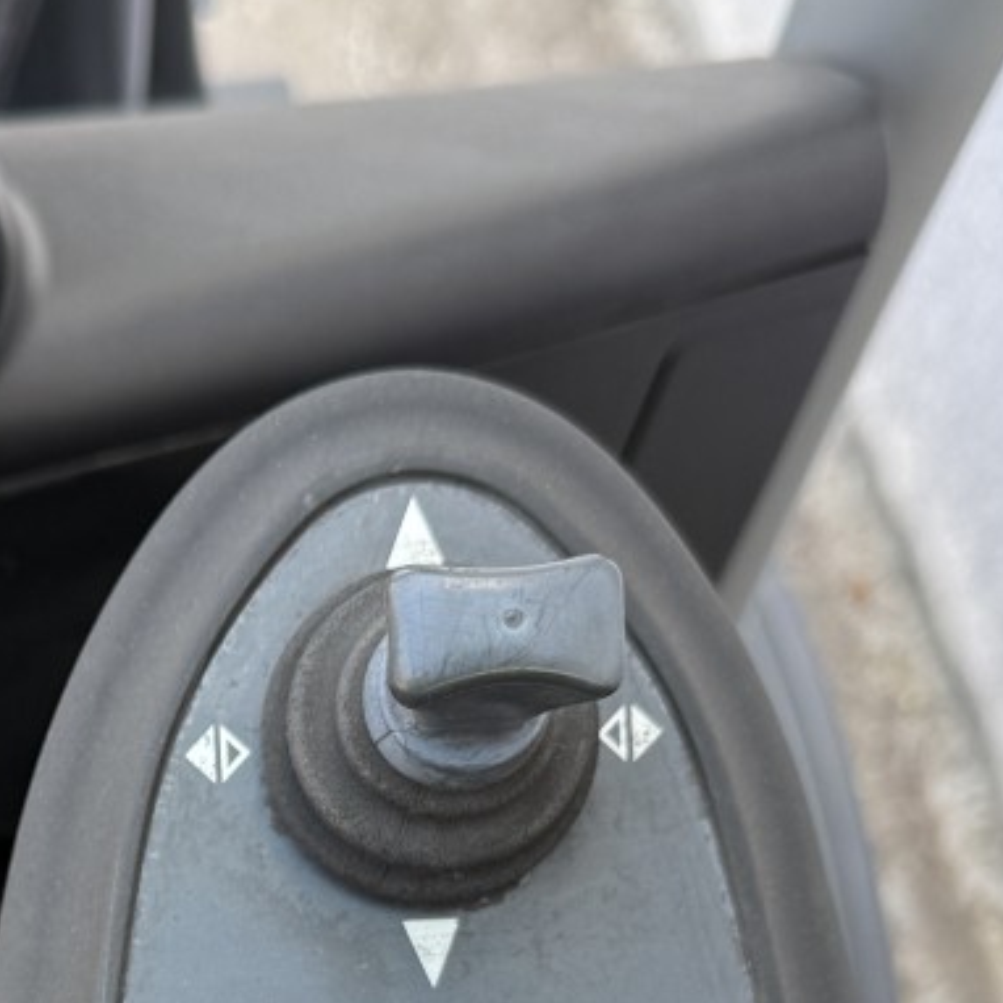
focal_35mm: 80
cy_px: 1192
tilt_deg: -61.6
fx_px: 2623
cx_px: 50
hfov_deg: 21.1
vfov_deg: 20.3
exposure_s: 1/130
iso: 64
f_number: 1.78
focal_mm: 6.76
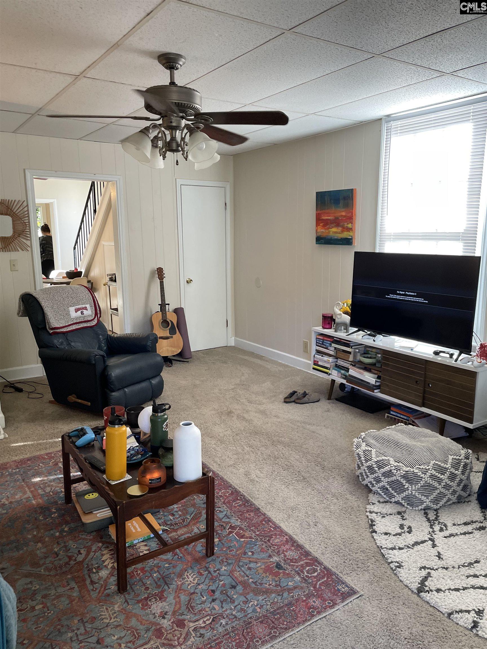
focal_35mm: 26
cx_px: 244
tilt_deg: -10.5
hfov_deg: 53.1
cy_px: 324
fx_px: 488
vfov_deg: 67.3
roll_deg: +0.7
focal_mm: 4.2
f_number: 1.6
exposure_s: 1/111
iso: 125
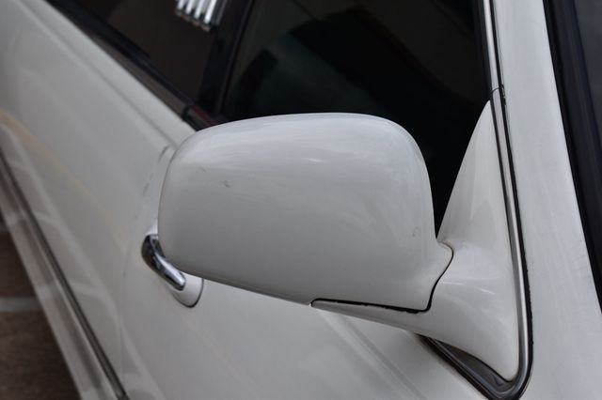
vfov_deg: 16.5
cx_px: 301
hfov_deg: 24.6
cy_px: 200
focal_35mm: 82
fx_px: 1379
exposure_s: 1/500
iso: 200
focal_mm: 55
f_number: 11
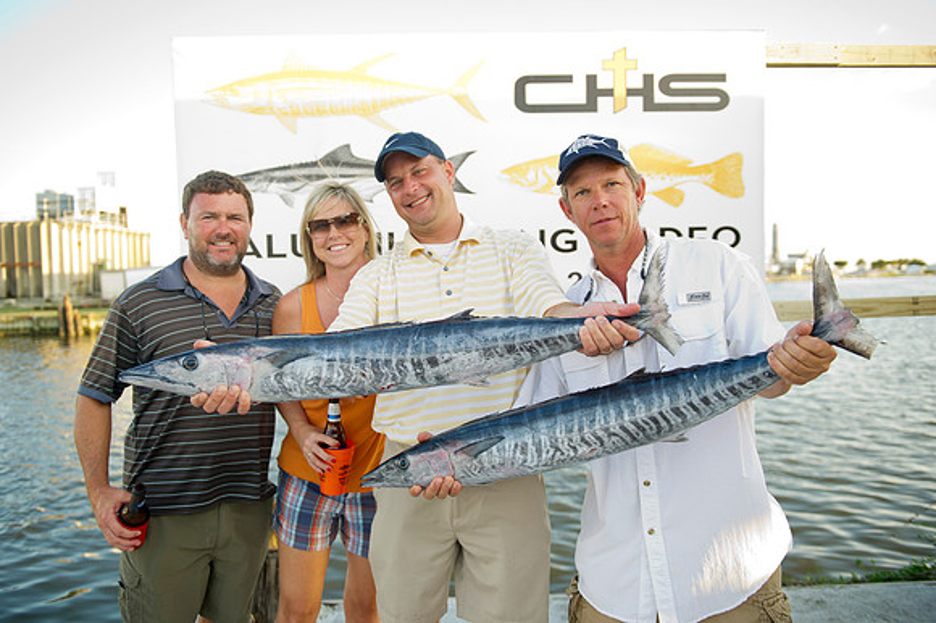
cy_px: 312
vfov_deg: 46.4
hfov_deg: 65.5
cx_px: 468
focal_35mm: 28
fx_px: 728
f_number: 3.2
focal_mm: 28
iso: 125
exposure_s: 1/125
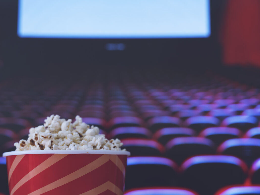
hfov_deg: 33.2
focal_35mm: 58
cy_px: 98
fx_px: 436
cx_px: 115
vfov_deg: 25.2
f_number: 3.5
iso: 160
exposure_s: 1/30
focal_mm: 53
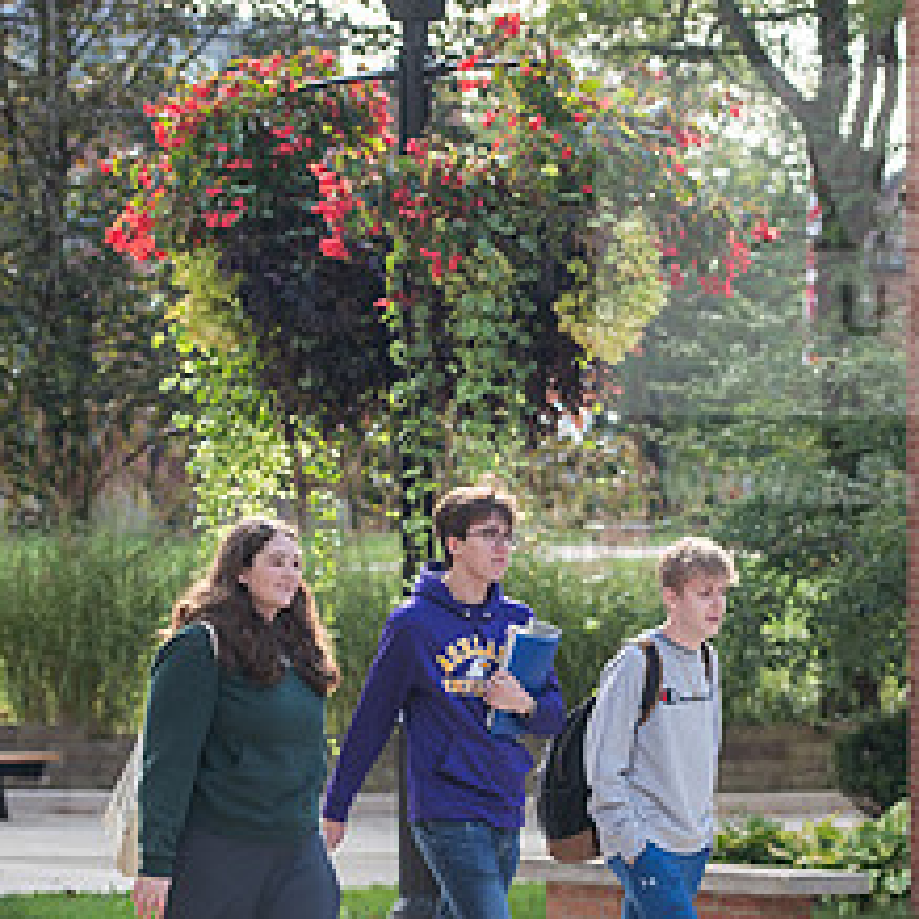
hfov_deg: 9.7
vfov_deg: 9.7
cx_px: 470
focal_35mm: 180
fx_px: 5406
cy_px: 573
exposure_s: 1/320
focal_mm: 80
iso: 100
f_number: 3.2
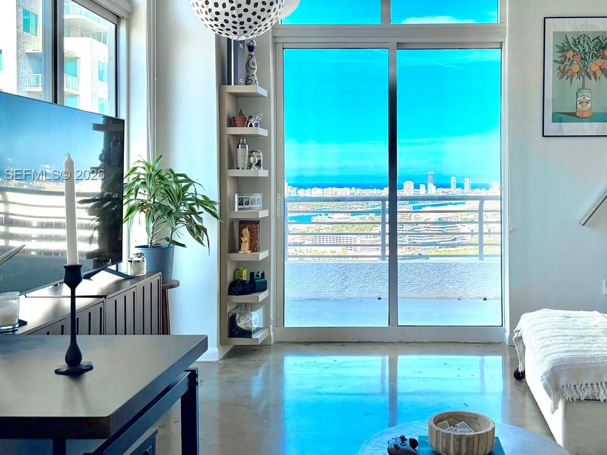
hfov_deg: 49.5
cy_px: 175
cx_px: 391
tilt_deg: -1.0
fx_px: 649
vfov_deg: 38.4
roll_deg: +0.7
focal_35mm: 37
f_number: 1.78
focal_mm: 6.76
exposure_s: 1/1410
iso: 100
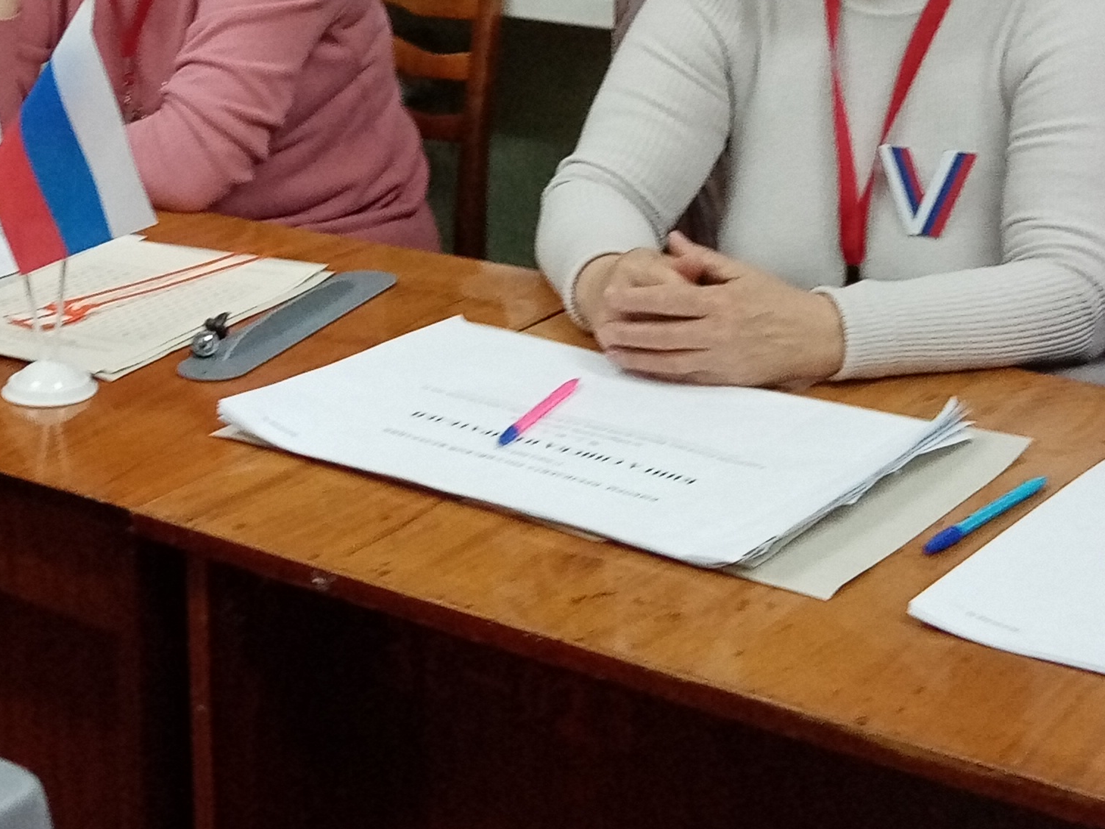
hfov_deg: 26.7
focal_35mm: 72
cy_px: 122
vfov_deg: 20.1
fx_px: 2299
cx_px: 287
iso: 458
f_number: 1.8
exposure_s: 1/25
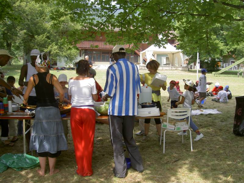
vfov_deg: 36.8
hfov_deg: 47.9
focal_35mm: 39
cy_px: 92
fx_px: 275
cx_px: 122
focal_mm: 8
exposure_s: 1/125
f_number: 4.7
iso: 100
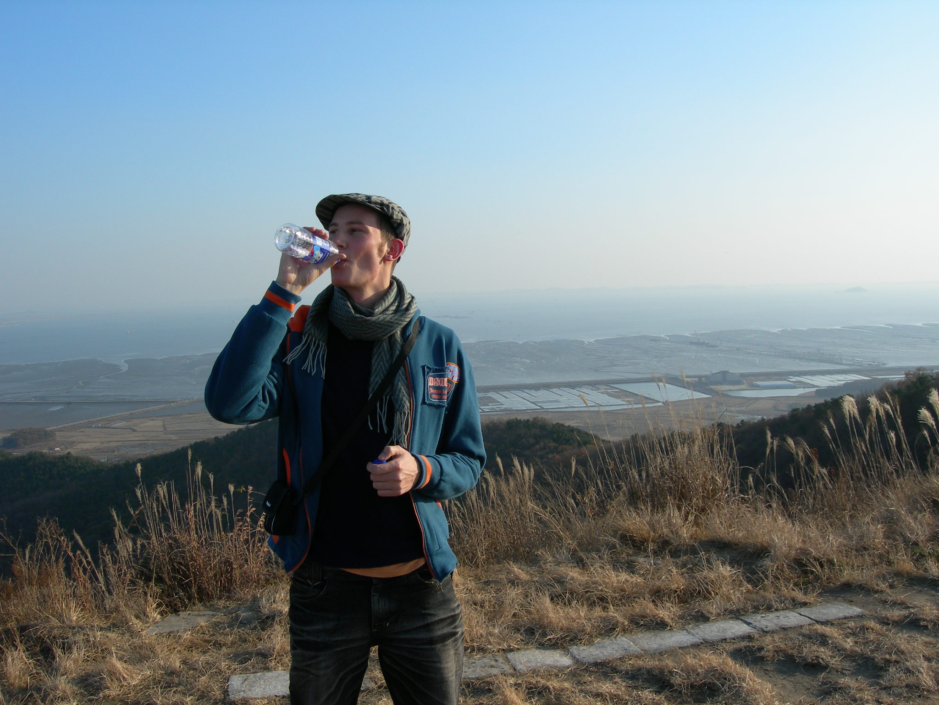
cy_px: 352
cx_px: 470
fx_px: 1031
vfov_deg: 37.7
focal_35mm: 38
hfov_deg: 49.0
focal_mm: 7.8
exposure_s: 1/353
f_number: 4.8
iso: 50
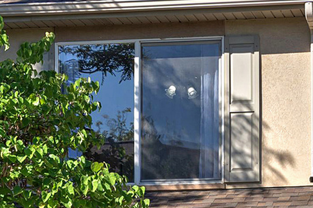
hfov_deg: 14.2
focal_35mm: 143
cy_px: 237
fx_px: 1243
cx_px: 300
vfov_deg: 9.5
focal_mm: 32
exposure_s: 1/500
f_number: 7.1
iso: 200
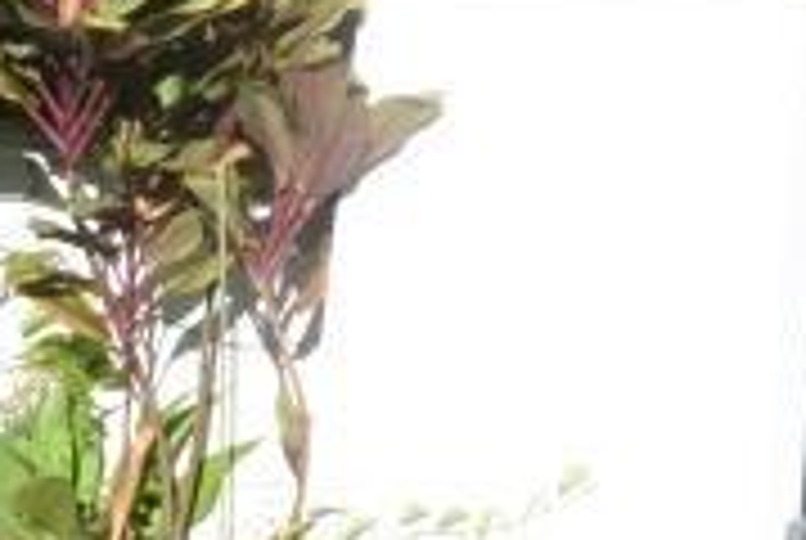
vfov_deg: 14.3
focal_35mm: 80
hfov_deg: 18.1
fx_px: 1794
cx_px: 1571
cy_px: -540
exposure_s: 1/100
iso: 500
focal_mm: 14
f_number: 22
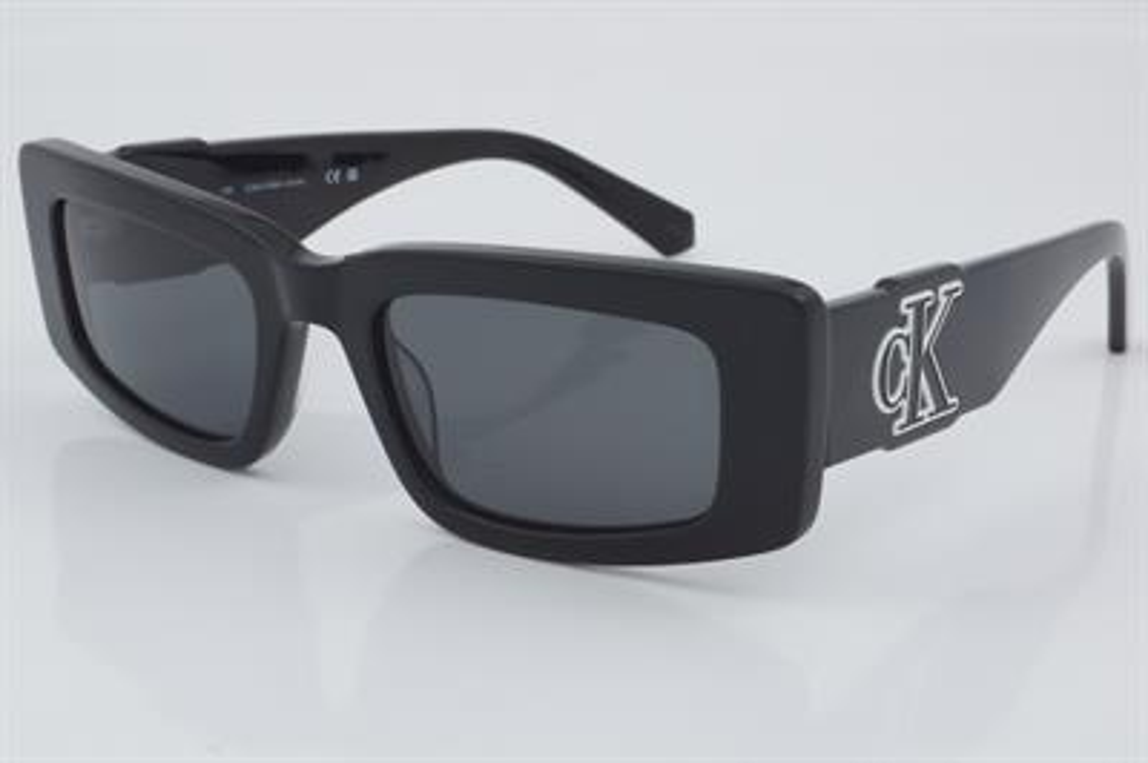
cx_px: 574
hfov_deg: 24.6
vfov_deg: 16.5
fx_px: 2629
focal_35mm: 82
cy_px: 382
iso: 100
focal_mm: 55
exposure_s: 1/4
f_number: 32
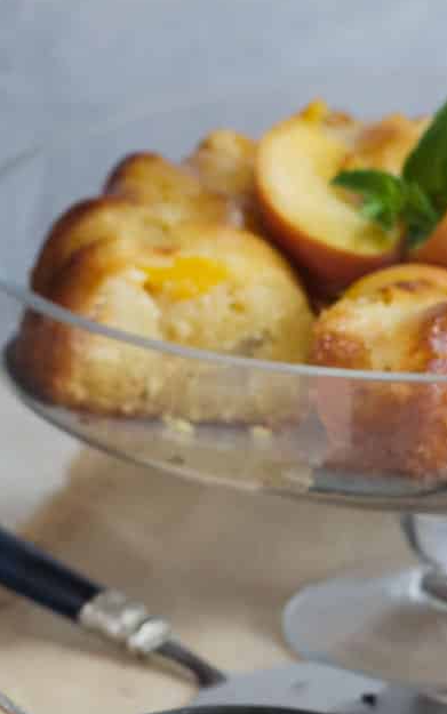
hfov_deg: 6.0
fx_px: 4285
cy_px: 455
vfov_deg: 9.5
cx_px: 336
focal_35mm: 220
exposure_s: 1/100
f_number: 4.5
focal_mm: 50
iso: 800
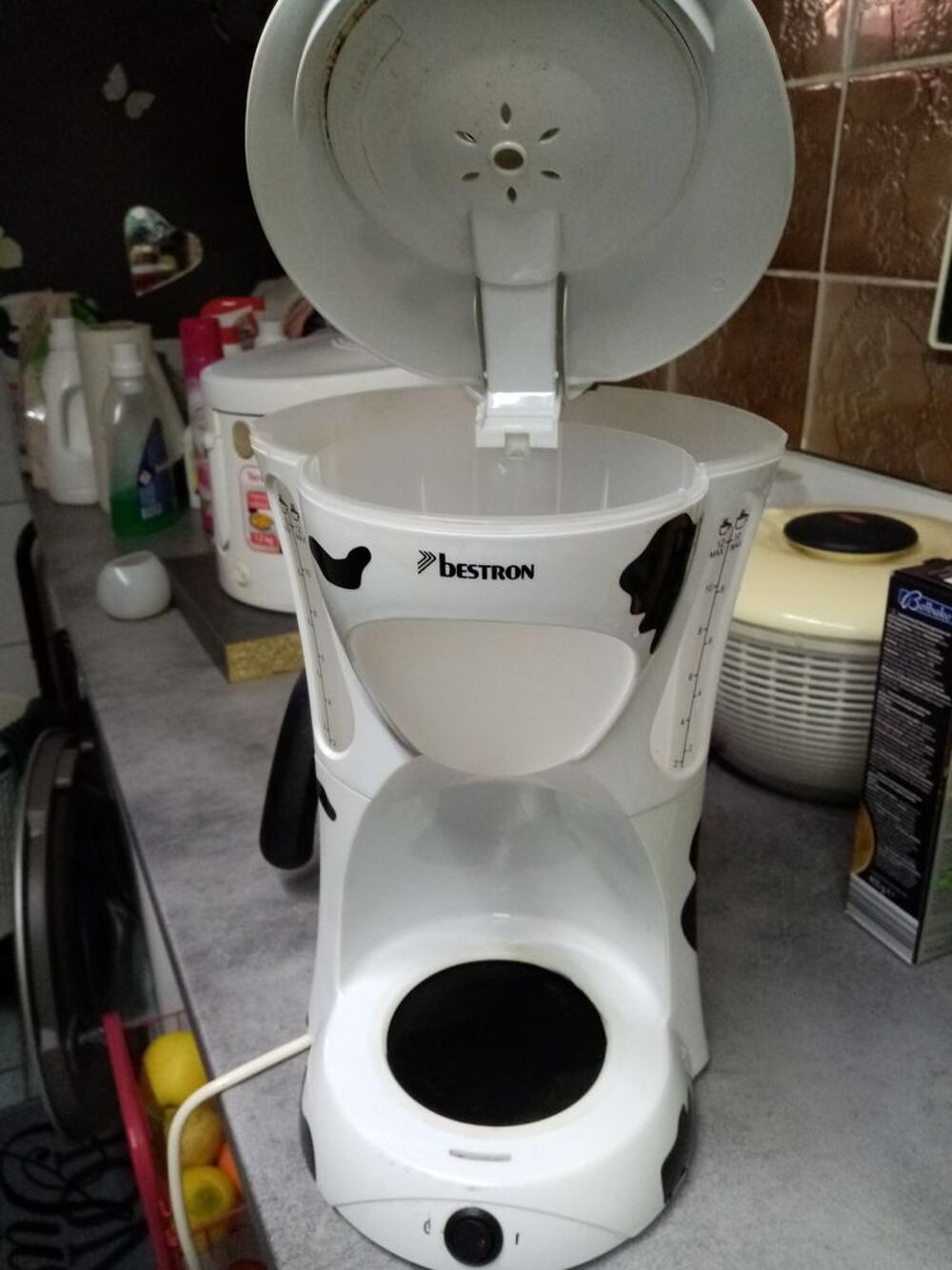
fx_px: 953
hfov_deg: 53.1
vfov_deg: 67.3
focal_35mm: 26
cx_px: 476
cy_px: 635
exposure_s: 1/33.3
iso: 278
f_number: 1.8
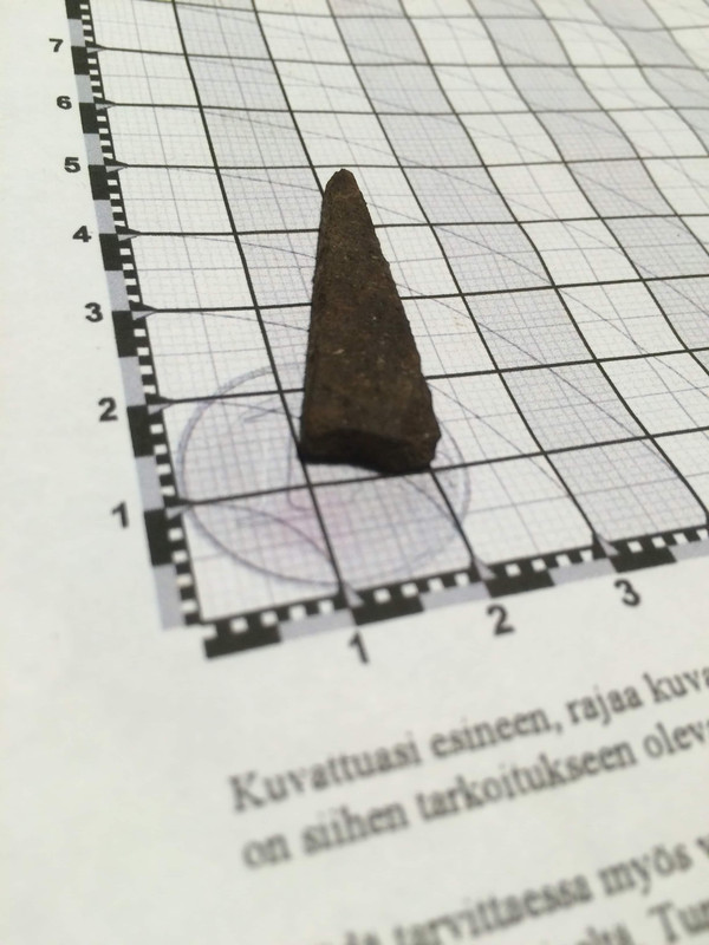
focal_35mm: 29
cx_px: 354
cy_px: 472
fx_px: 792
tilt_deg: -51.4
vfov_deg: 61.7
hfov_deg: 48.2
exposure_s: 1/30
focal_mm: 4.15
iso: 50
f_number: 2.2
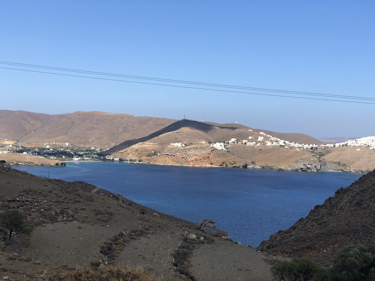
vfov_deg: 28.0
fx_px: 563
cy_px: 140
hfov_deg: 36.8
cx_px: 188
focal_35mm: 52
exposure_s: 1/1066
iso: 16
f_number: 2.4
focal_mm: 6
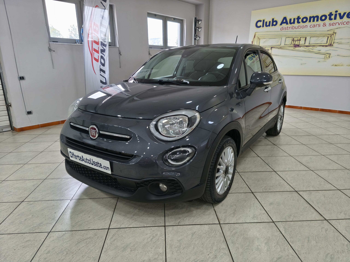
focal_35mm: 23
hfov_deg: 73.9
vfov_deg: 58.9
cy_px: 131
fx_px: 233
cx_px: 175
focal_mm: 5.35
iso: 400
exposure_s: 1/50
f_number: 1.7
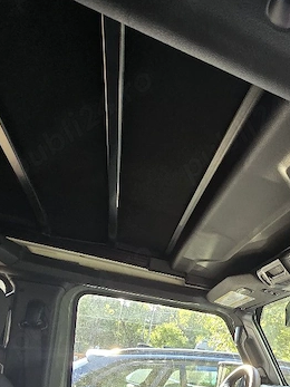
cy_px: 326
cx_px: 298
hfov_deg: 40.3
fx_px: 335
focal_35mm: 30
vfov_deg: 54.5
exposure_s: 1/50.3
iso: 100
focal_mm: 2.2
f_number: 2.2
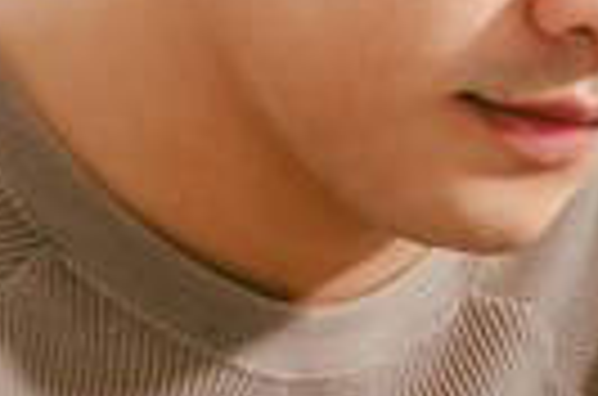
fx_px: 6397
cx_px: 789
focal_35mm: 386
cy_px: 106
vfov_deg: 3.5
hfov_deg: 5.3
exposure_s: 1/160
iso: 200
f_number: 4
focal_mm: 50
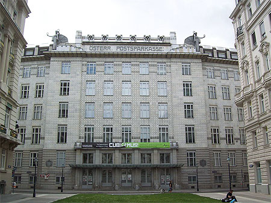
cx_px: 136
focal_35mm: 36
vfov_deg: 39.7
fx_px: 282
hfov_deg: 51.3
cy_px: 102
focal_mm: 6
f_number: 4.8
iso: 80
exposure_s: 1/259
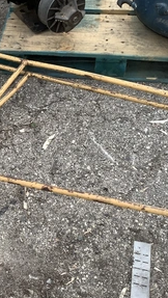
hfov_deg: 24.0
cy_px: 153
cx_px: -12
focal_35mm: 47
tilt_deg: -47.5
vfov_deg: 43.7
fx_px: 371
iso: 25
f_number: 2.4
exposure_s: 1/197
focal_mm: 3.3
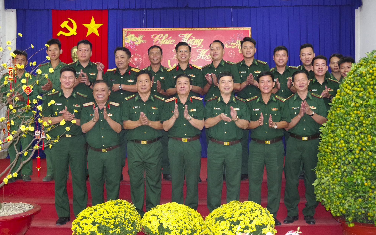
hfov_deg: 59.7
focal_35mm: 32
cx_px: 187
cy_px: 111
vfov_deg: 39.4
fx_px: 328
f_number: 5
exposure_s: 1/90
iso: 1600
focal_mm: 21
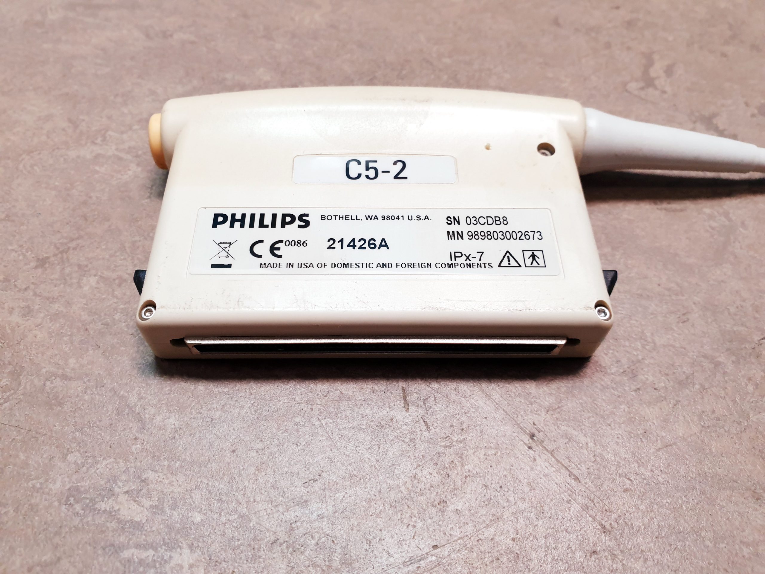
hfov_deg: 67.3
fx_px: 575
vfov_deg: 53.1
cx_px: 382
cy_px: 287
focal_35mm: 26
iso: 200
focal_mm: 4.3
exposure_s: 1/50
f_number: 2.4
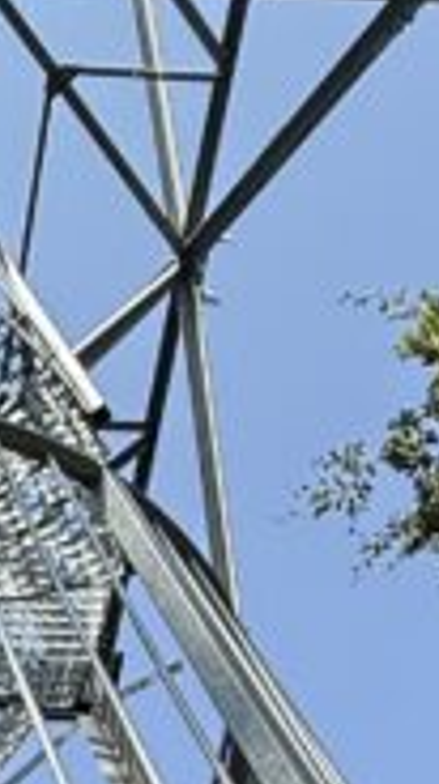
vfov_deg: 23.3
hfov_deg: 12.8
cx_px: -367
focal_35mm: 85
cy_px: 895
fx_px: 1766
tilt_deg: +56.6
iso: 50
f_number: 2.2
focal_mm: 2.22
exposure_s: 1/901
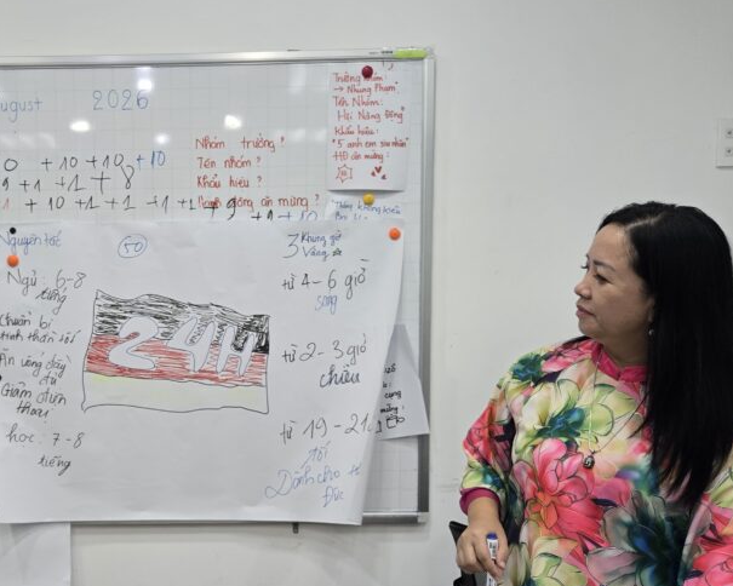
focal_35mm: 38
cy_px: 352
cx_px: 170
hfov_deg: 46.0
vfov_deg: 39.0
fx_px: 824
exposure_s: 1/100
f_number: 1.8
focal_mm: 5.4
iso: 100
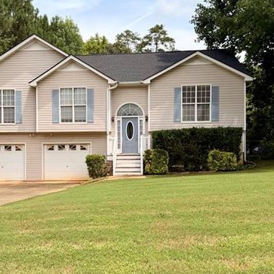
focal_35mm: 39
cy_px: 151
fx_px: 349
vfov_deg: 42.8
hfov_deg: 42.6
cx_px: 108
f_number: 1.78
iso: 80
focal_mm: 6.76
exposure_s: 1/3584
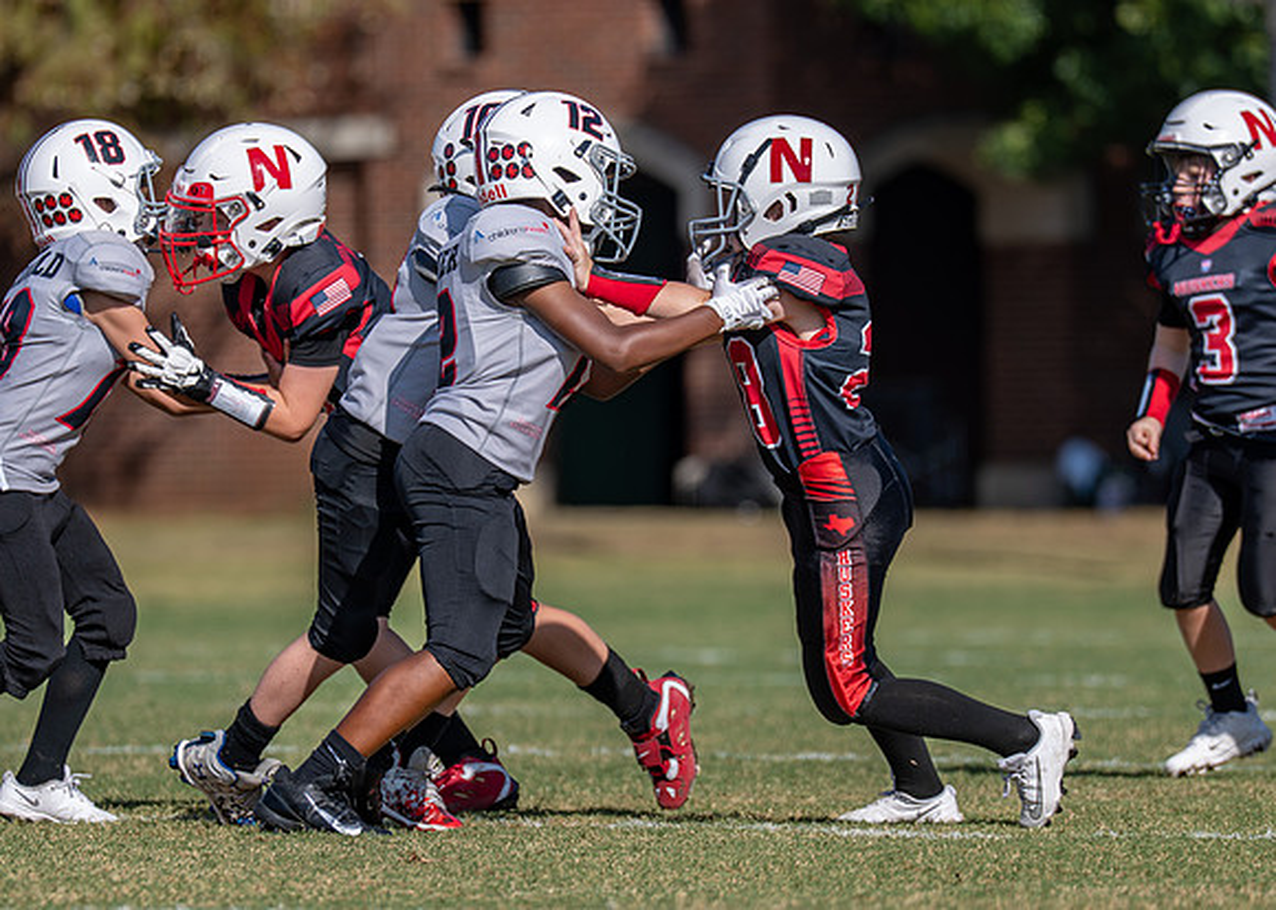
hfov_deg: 4.2
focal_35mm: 482
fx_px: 17477
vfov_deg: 3.0
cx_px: 588
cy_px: 554
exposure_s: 1/2500
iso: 100
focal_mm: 200
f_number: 2.8
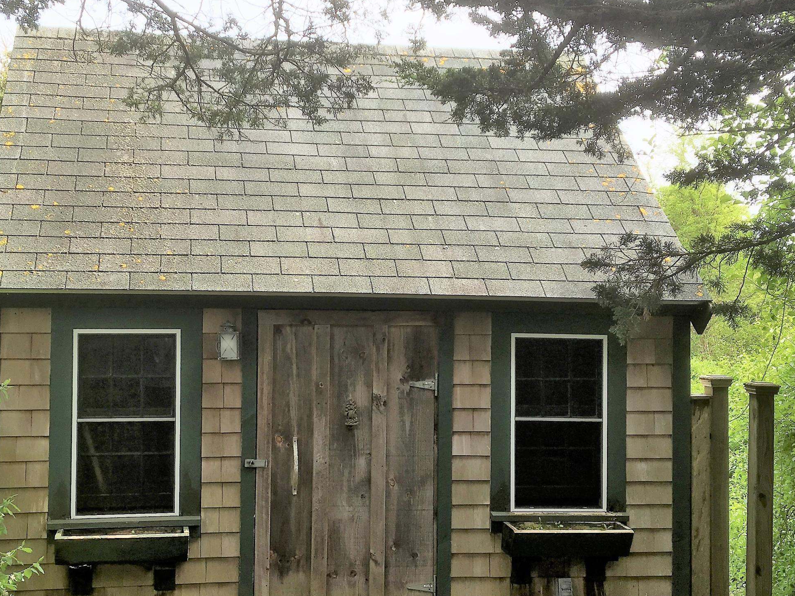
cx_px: 313
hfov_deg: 41.8
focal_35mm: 45
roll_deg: -0.5
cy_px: 301
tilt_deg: +1.0
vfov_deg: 32.2
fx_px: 1034
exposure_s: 1/346
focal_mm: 4.15
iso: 25
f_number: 2.2
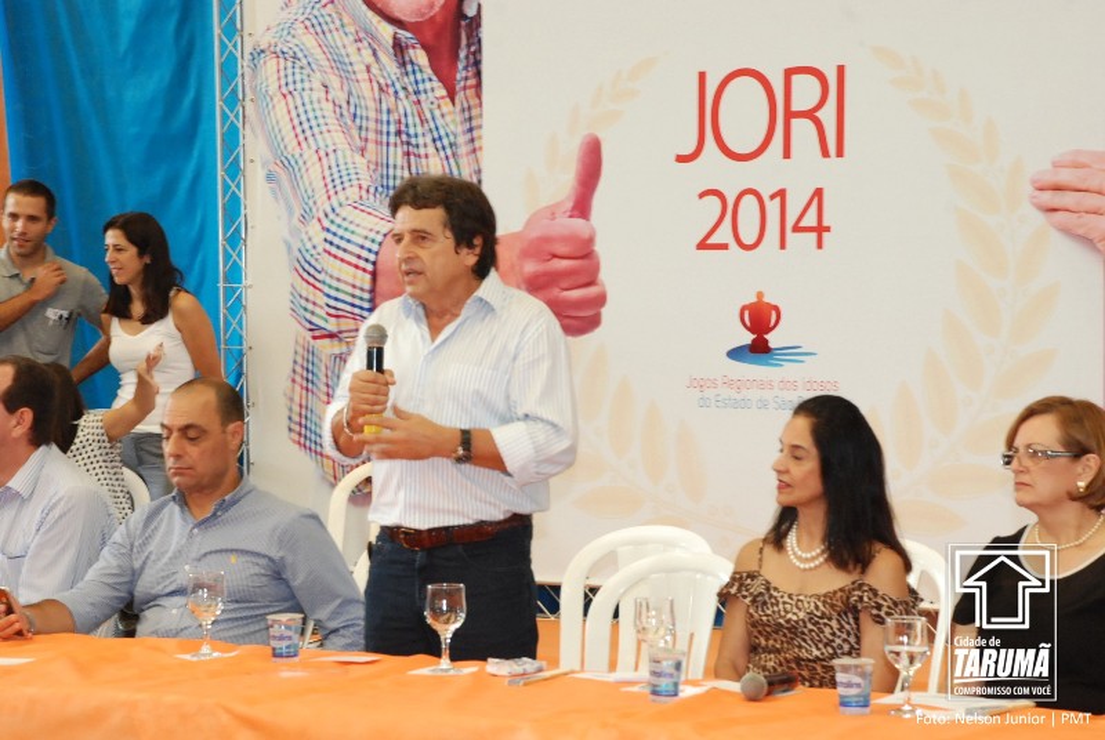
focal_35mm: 112
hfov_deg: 18.2
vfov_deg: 12.2
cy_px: 370
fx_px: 3458
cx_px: 552
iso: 1250
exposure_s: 1/20
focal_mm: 75
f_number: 8
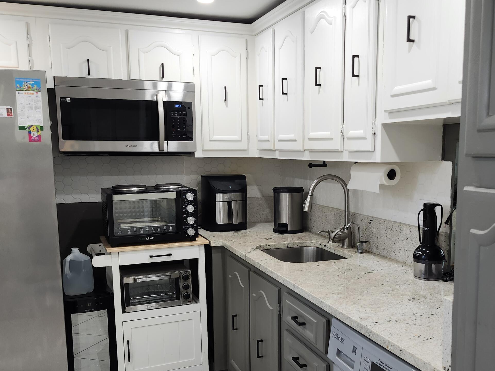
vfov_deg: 39.5
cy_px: 223
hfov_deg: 51.3
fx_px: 515
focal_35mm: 36
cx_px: 271
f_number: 1.8
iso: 160
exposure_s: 1/120
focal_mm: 5.54
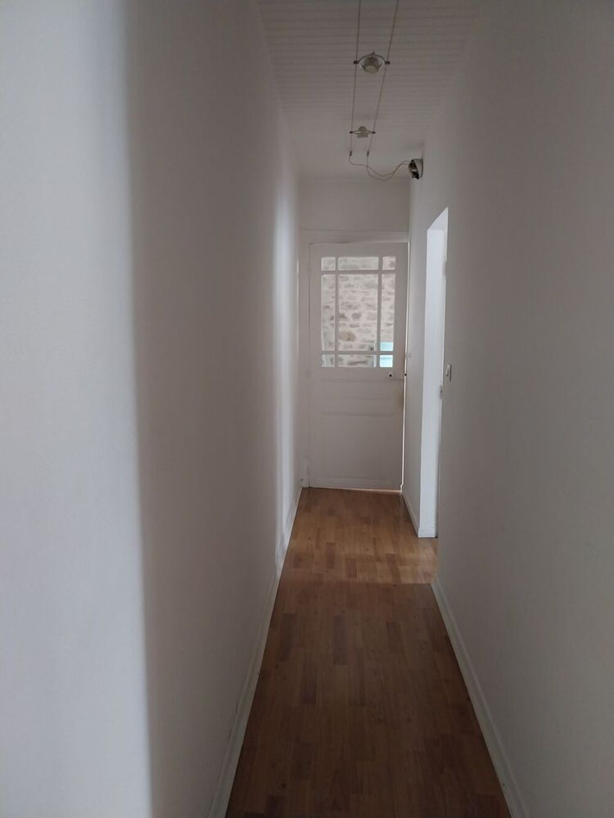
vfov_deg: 67.3
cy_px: 409
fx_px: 615
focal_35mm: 26
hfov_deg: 53.1
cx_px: 307
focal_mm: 4
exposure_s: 1/33.3
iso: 320
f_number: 1.8
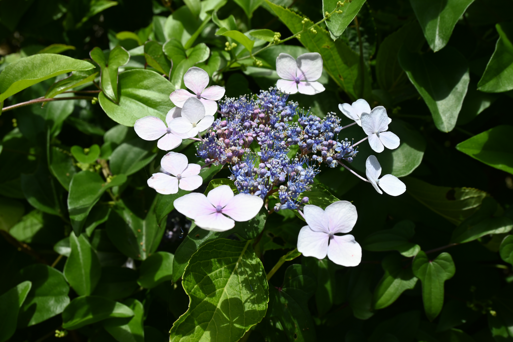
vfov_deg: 36.9
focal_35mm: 36
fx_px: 513
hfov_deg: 53.1
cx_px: 256
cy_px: 171
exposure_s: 1/400
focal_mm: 24
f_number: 7.1
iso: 100
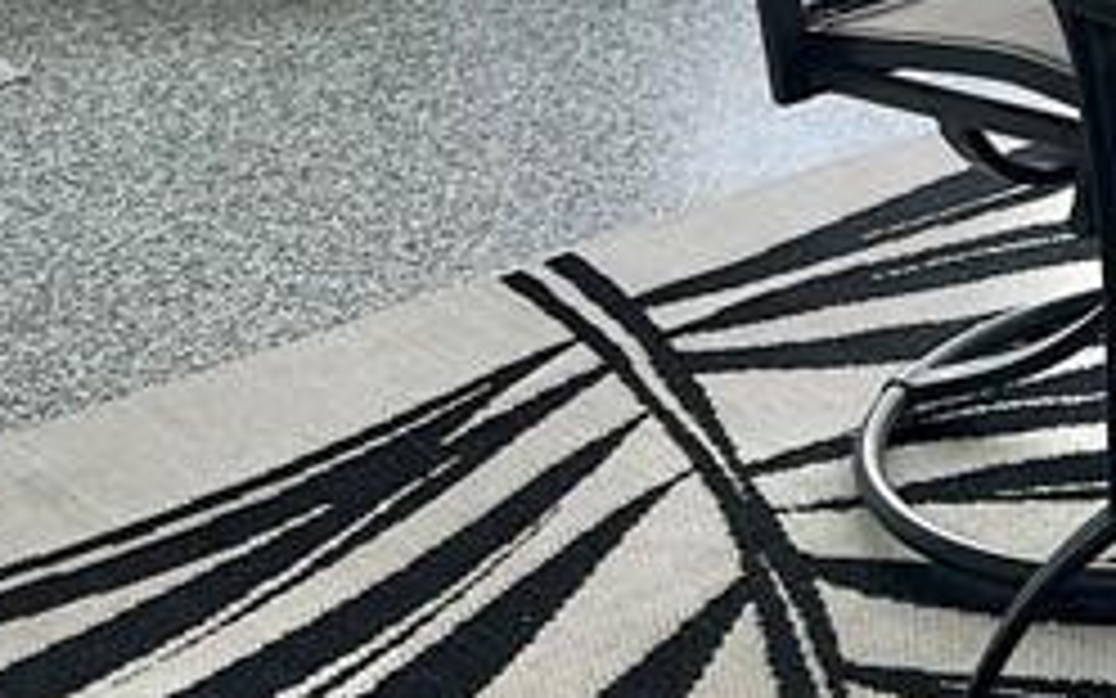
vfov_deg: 11.1
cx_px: 1948
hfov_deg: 15.8
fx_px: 3467
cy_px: -297
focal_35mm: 114
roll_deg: +0.2
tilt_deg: -16.1
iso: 50
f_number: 1.5
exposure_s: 1/1531
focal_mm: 5.7
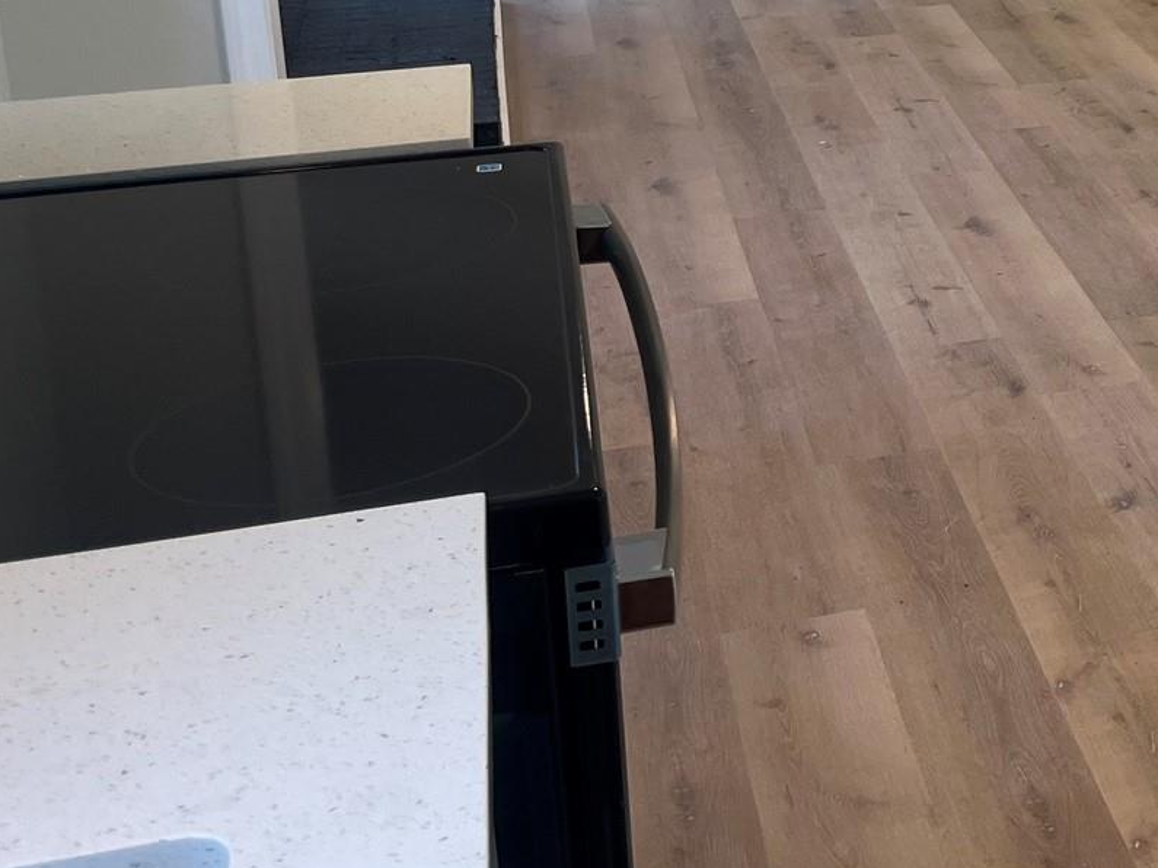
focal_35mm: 67
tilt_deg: -12.8
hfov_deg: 25.4
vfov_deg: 21.2
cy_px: 0
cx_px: 1464
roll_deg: -0.6
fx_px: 2241
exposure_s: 1/60
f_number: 1.6
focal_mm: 5.1
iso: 64
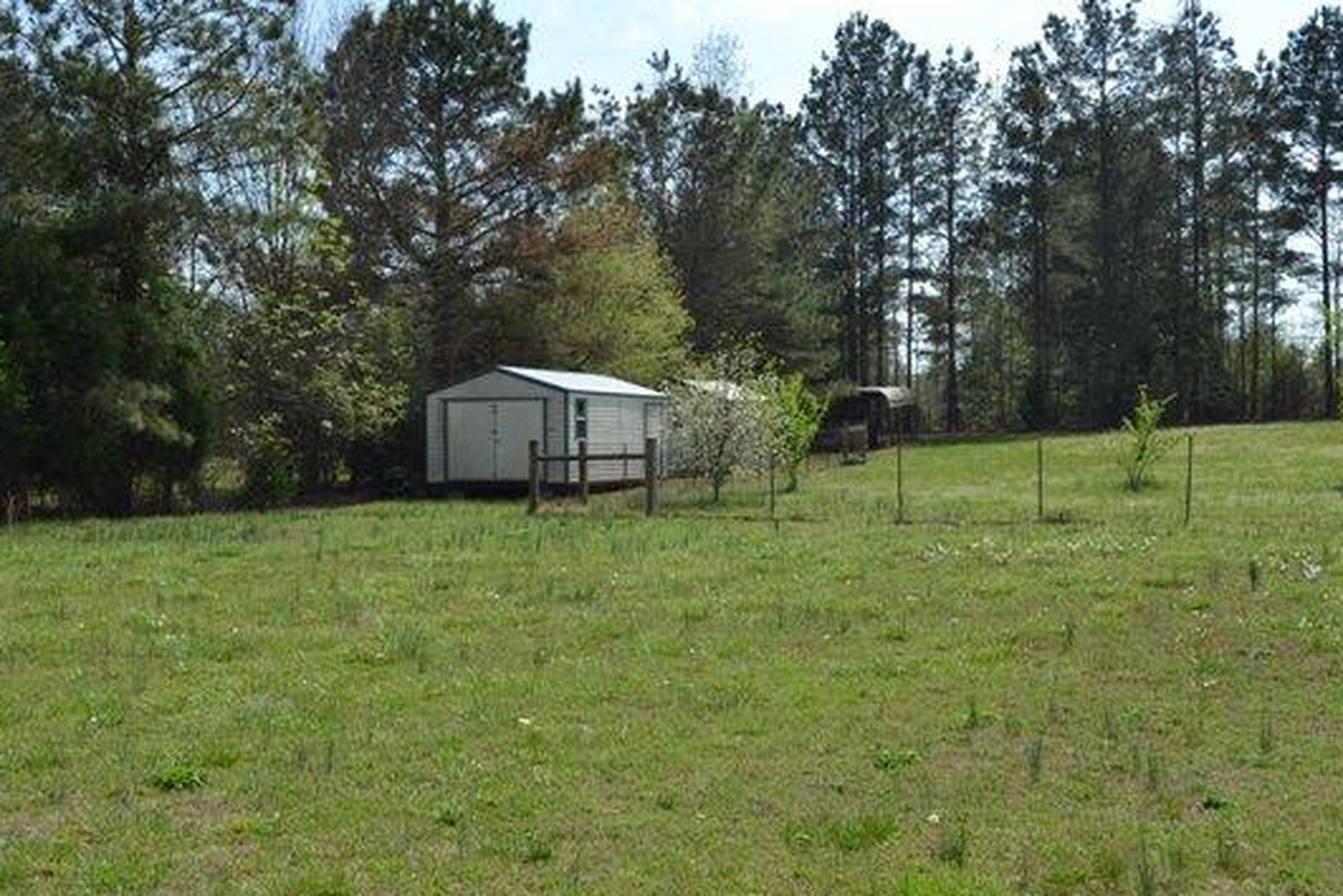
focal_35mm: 47
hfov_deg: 41.9
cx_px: 670
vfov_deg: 28.6
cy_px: 437
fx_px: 1753
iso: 100
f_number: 8
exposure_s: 1/250
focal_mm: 26
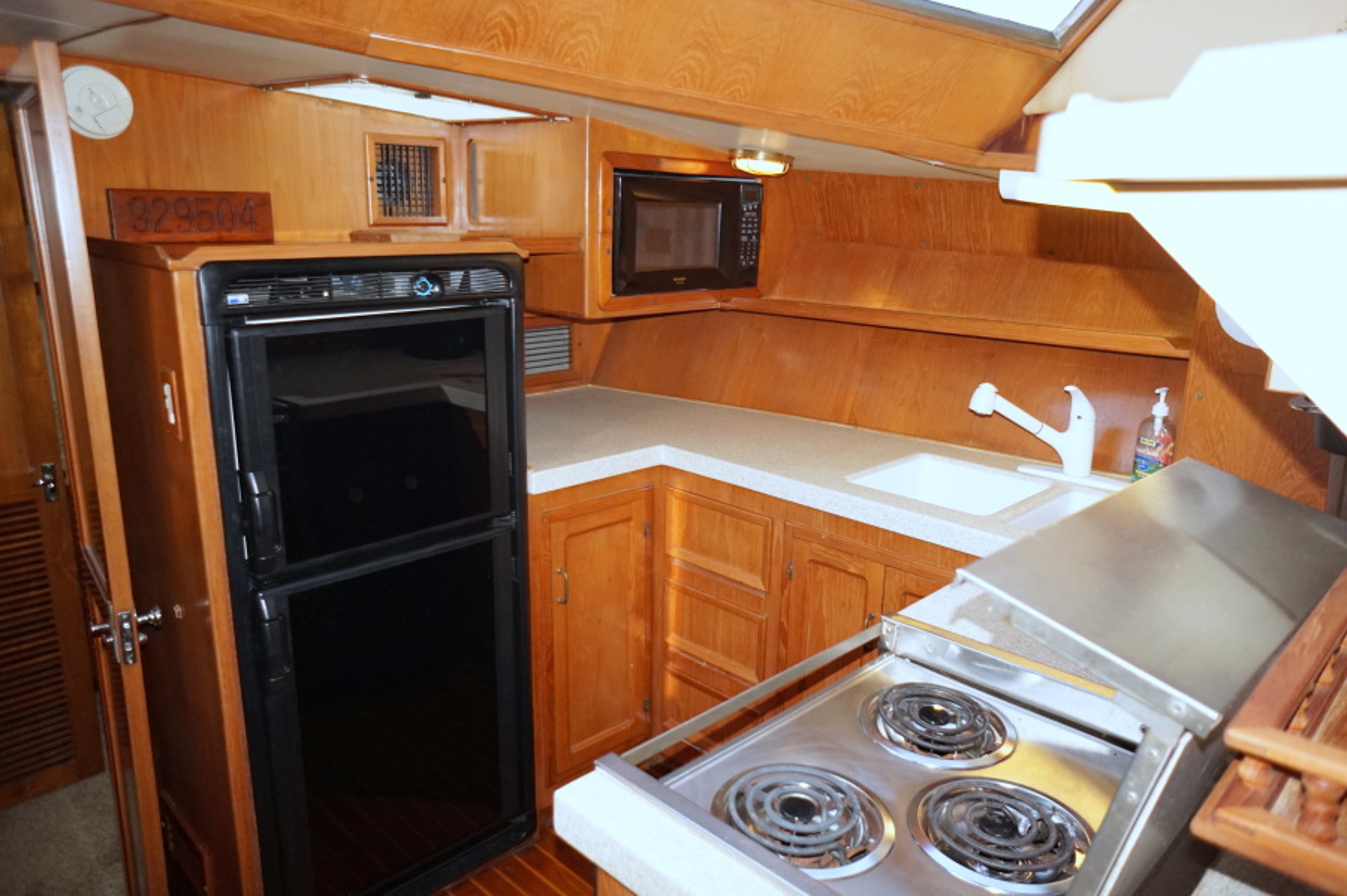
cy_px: 448
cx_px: 674
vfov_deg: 53.1
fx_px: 897
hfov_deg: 73.8
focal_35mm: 24
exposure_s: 1/160
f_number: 2.8
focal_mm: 16
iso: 1000
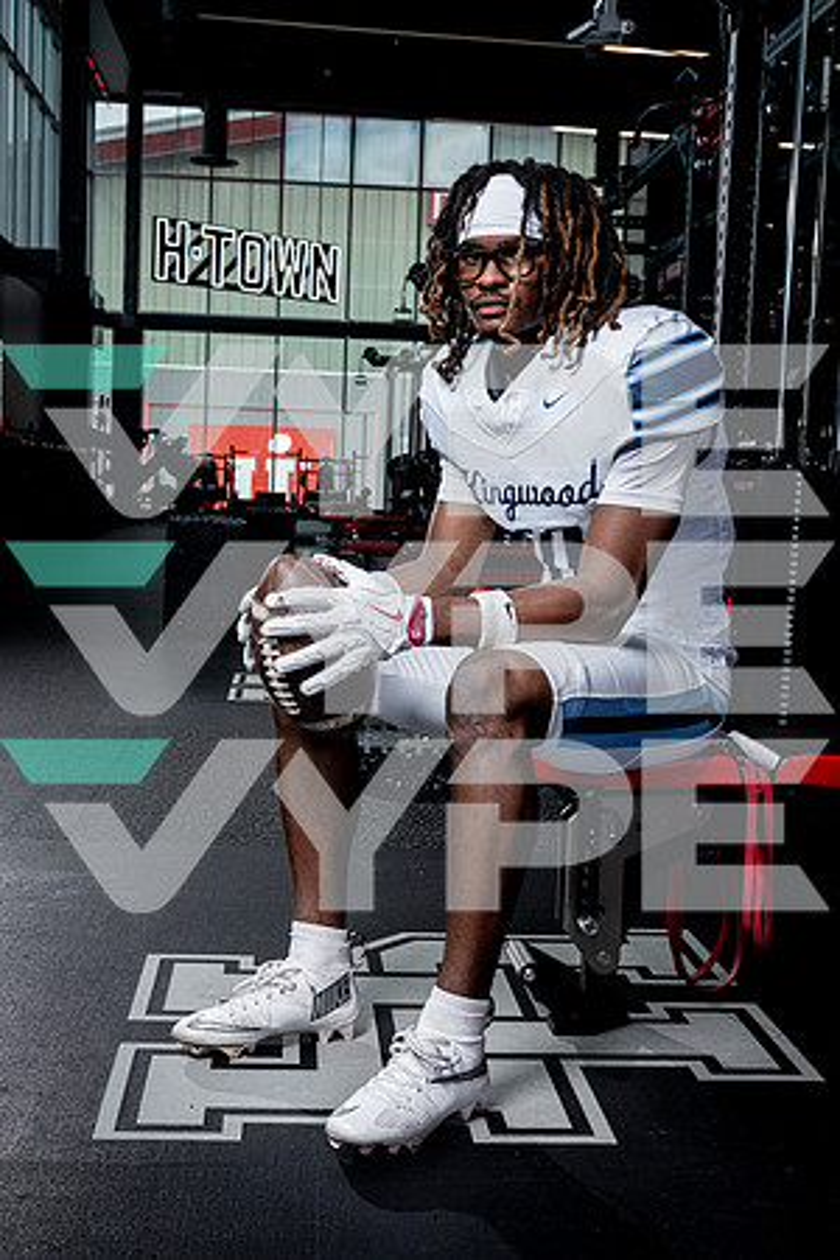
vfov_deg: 42.7
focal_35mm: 46
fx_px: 1610
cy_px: 630
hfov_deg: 29.2
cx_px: 420
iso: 640
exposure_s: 1/250
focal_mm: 46
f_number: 9
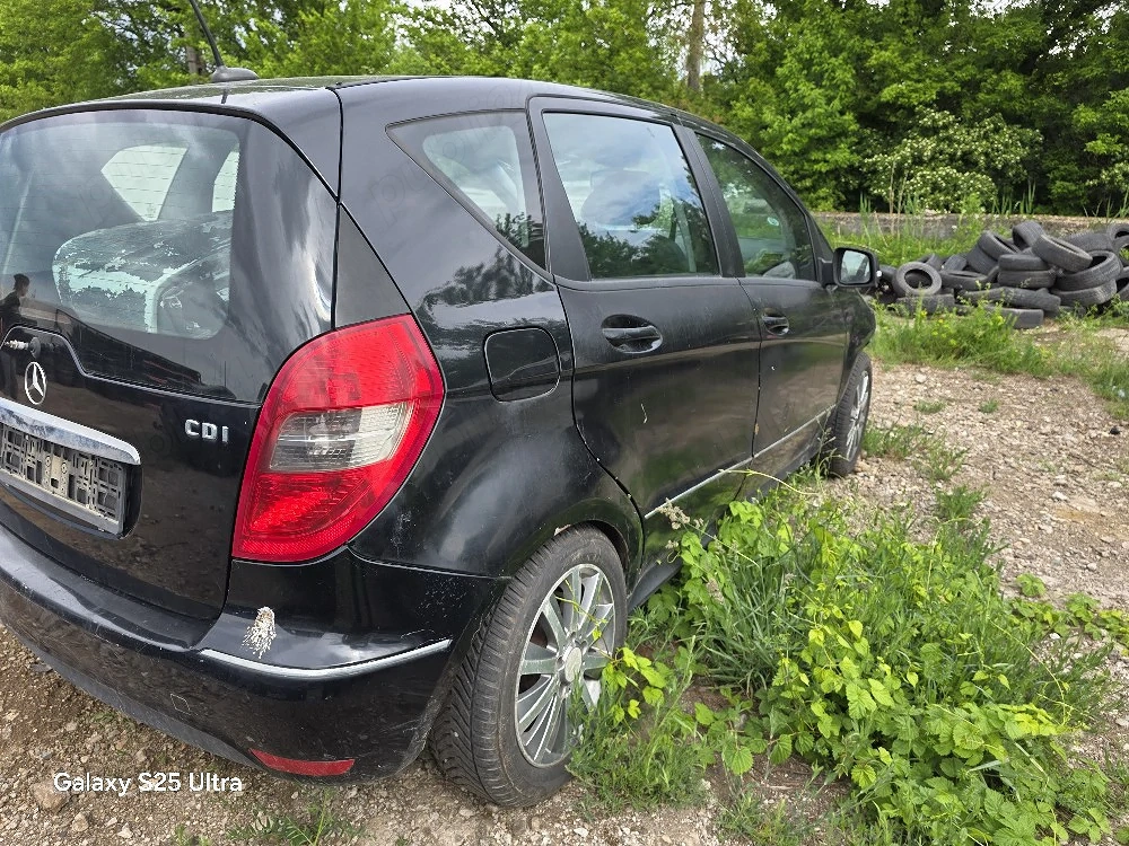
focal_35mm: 23
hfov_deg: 73.9
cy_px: 423
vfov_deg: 58.9
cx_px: 564
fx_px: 750
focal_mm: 6.3
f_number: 1.7
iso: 80
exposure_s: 1/1429
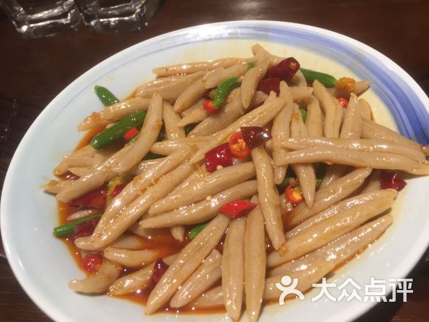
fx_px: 359
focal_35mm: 29
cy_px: 161
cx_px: 214
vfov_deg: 48.2
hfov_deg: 61.7
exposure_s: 1/33
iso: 80
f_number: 2.2
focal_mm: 4.15
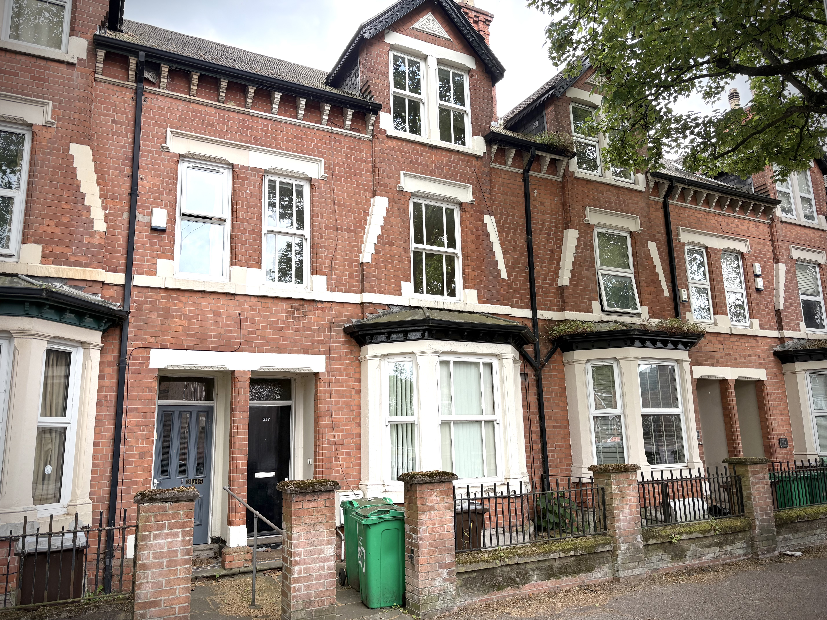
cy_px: 310
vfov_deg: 53.1
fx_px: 621
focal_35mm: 26
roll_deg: +2.7
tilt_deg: +10.6
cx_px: 414
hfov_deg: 67.3
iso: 64
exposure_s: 1/395
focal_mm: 5.96
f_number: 1.6
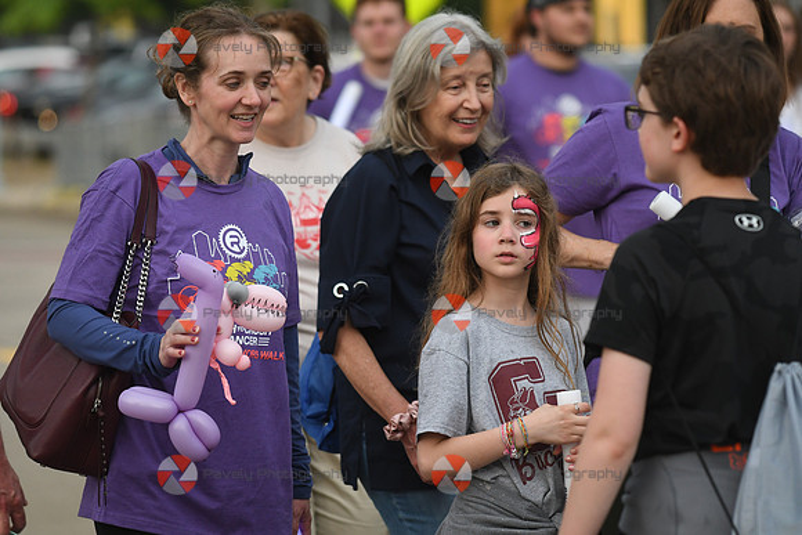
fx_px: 5849
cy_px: 268
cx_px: 401
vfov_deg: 5.2
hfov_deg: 7.8
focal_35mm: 262
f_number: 4
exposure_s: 1/1250
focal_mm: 175
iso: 1250
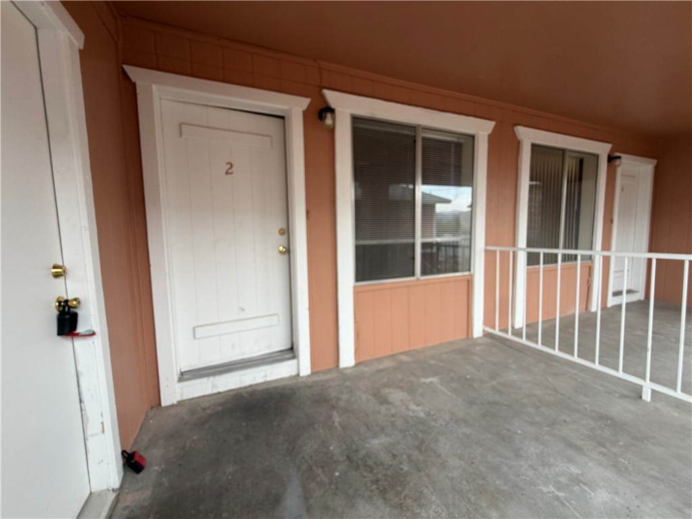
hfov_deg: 102.1
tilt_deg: -5.9
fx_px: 280
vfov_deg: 85.7
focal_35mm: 14
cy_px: 260
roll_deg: +0.5
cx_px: 346
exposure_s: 1/121
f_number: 2.2
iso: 100
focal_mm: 2.22
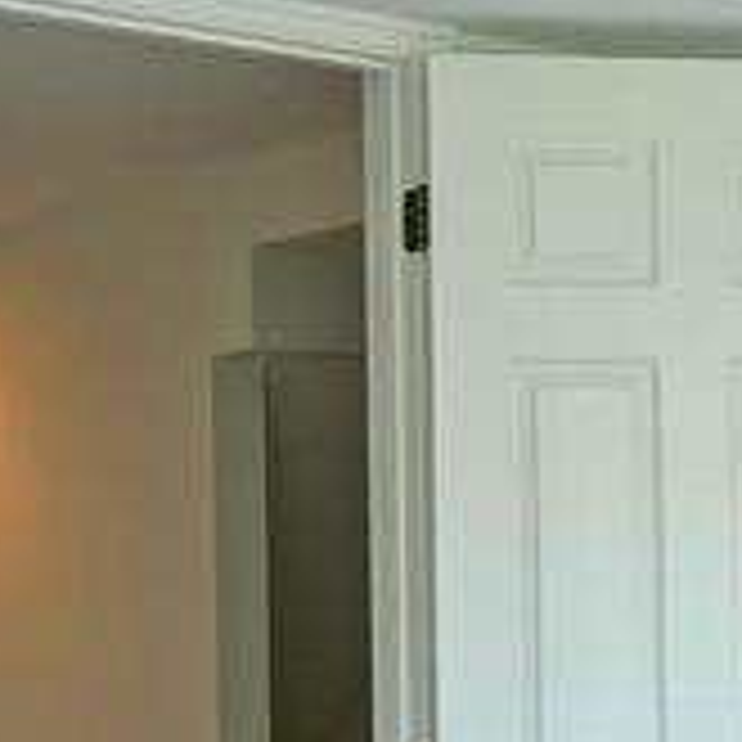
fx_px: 2692
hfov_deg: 15.7
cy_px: 643
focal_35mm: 111
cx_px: 396
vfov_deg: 15.5
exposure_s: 1/50
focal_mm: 10
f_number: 4
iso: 125
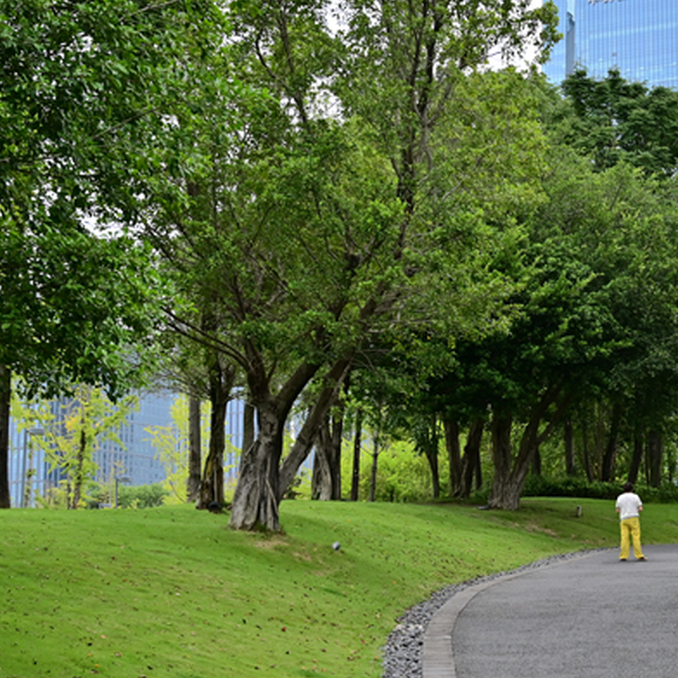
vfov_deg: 22.1
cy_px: 420
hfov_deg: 21.6
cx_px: 628
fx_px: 1728
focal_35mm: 78
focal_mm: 30
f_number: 8
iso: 125
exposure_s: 1/160
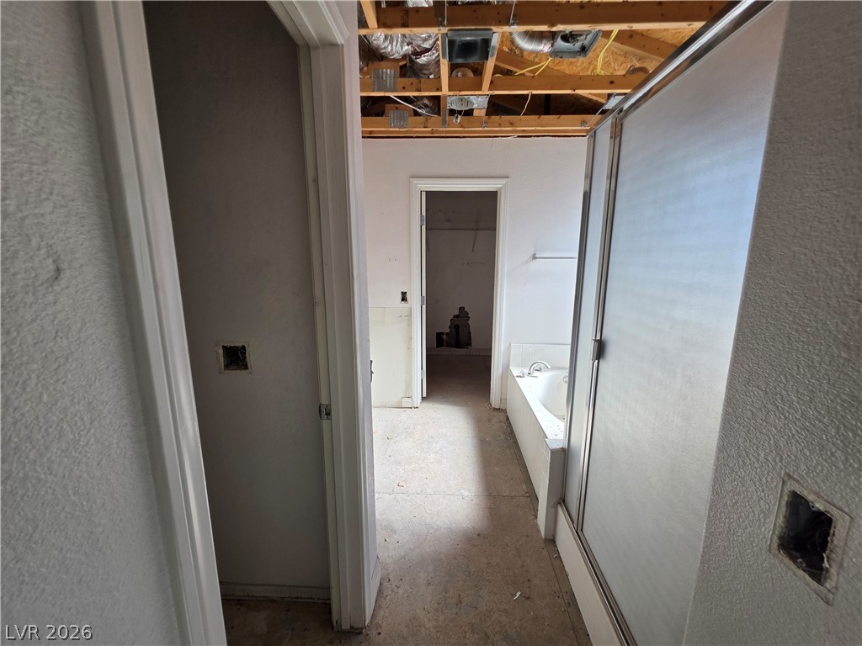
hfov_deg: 106.2
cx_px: 431
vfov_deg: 89.9
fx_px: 324
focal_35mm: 13
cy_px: 323
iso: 40
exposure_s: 1/347
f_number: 1.9
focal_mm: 2.2
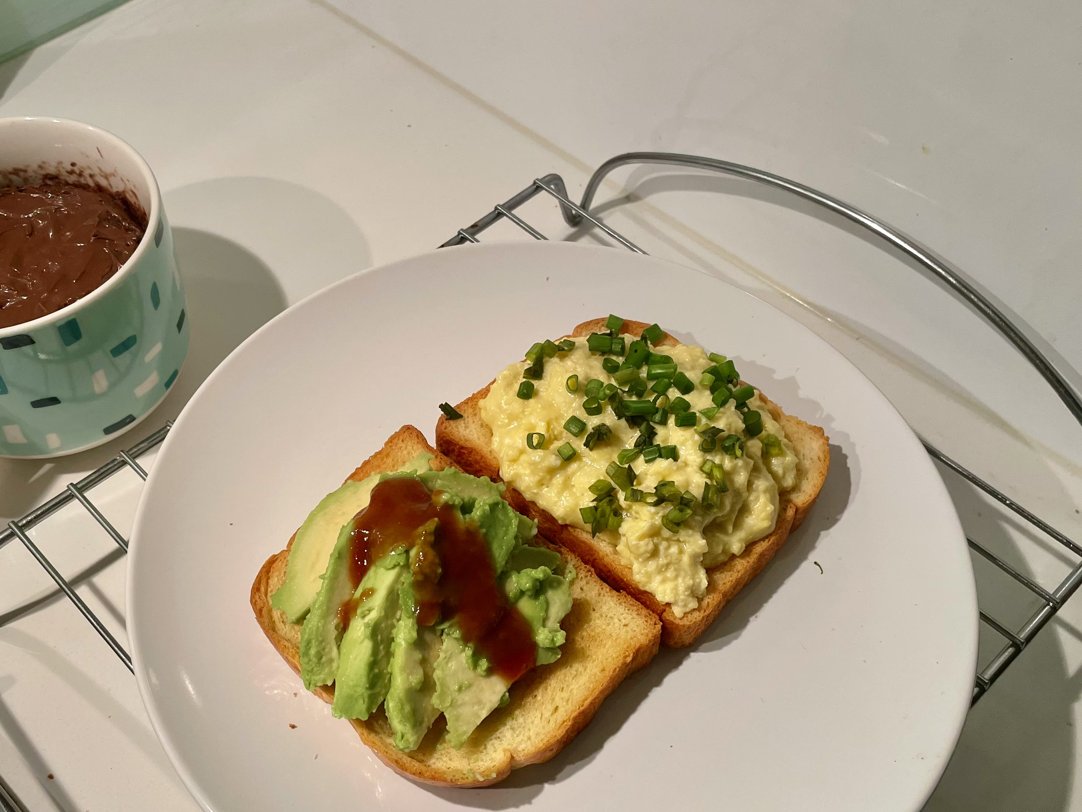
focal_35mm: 36
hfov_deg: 51.1
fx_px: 1125
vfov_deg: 39.5
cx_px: 446
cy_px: 476
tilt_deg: -55.4
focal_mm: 4.2
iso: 100
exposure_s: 1/100
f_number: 1.6
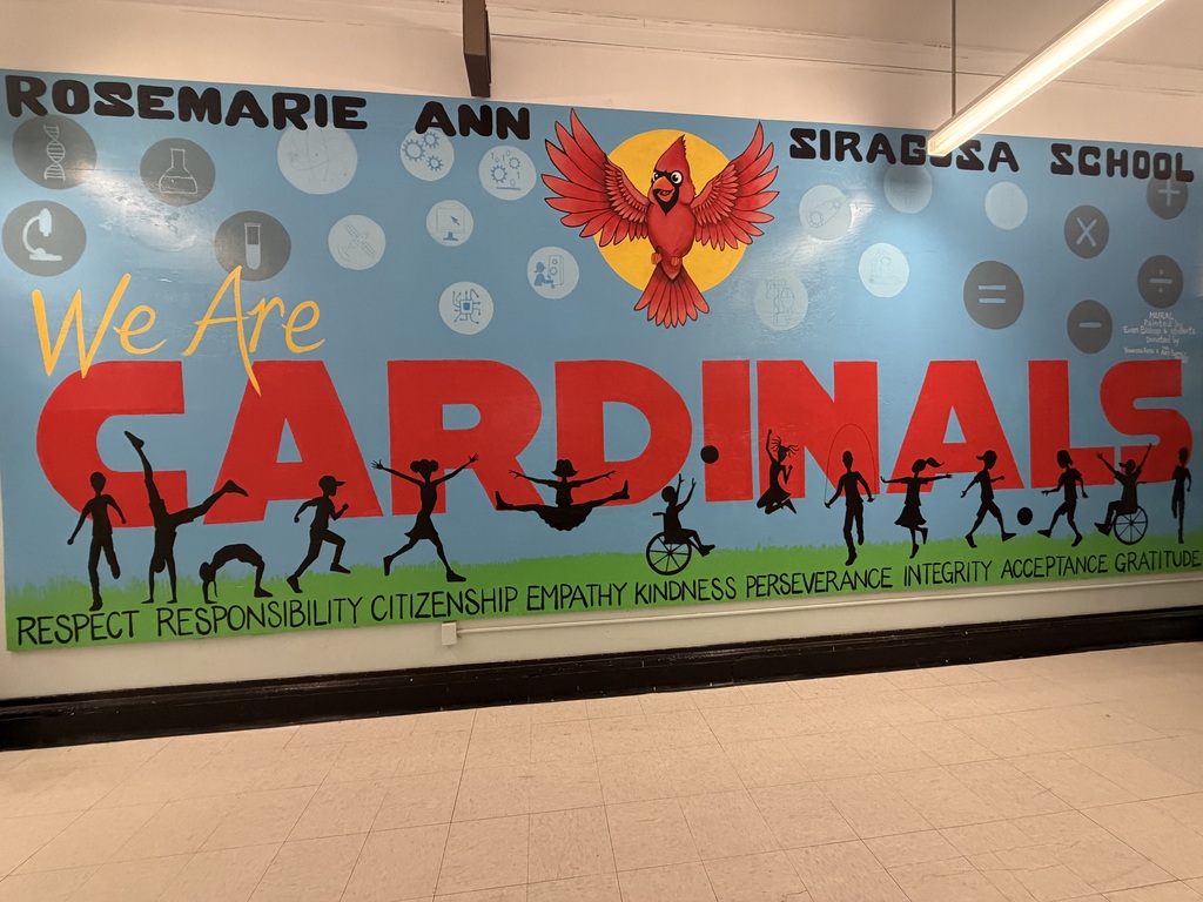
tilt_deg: -1.1
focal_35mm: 14
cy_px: 451
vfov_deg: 85.7
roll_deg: +2.0
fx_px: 487
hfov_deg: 102.1
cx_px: 602
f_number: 2.2
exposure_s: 1/60
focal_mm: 2.22
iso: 500
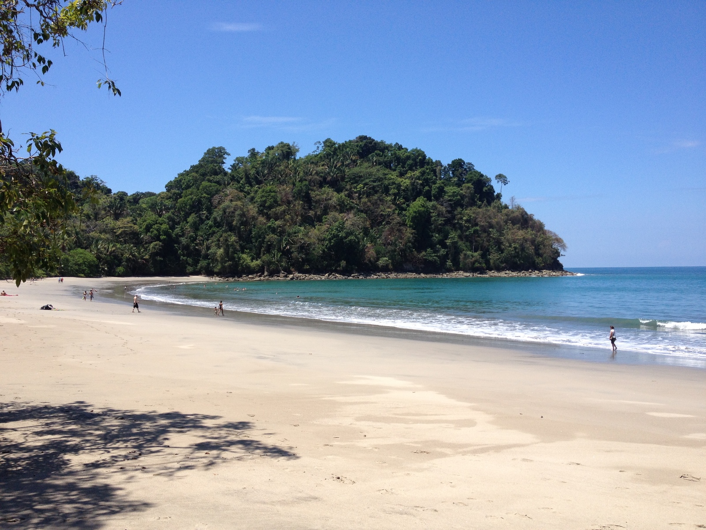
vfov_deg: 40.7
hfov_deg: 52.6
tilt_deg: -3.6
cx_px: 353
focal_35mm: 35
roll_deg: +1.1
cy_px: 265
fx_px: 714
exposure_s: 1/1842
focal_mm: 4.28
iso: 50
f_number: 2.4
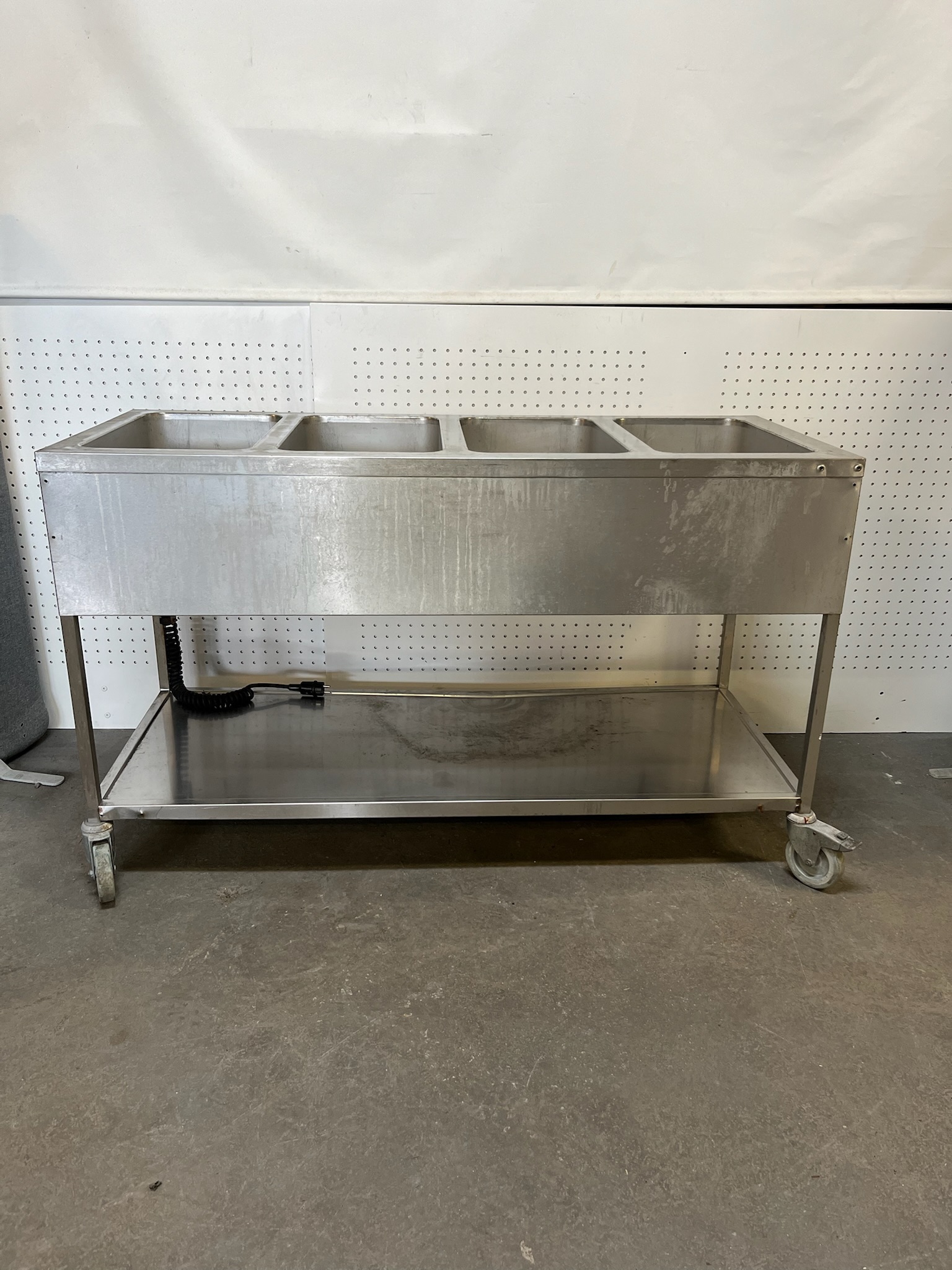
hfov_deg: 53.1
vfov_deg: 67.3
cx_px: 476
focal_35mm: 26
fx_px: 953
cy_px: 635
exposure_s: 1/100
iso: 125
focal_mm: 5.1
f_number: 1.6
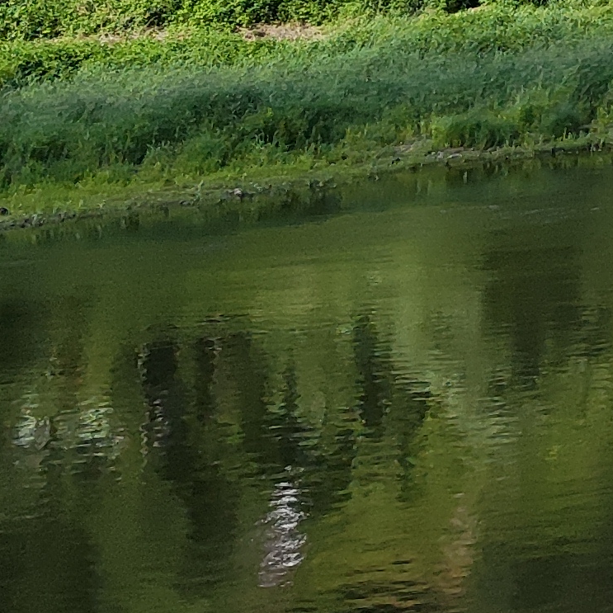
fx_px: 2244
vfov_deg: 13.4
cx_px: 1355
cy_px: -600
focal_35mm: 112
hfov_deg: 12.8
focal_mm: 5.4
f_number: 1.8
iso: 50
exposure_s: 1/2118
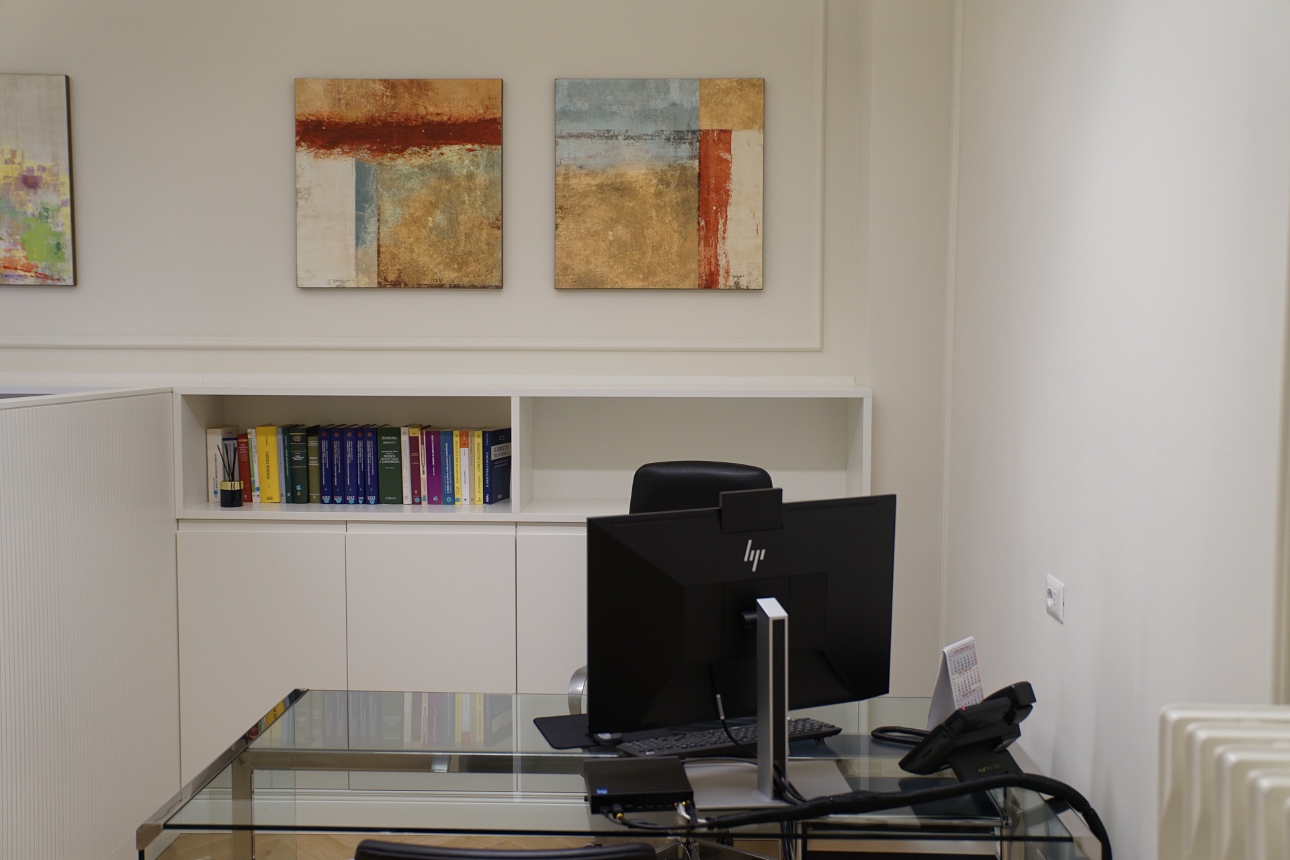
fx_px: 1218
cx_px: 645
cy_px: 430
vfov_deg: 38.9
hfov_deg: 55.8
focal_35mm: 34
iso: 400
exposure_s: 1/80
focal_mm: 34
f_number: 3.2
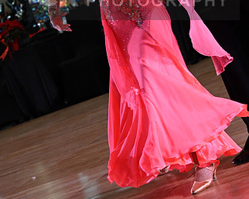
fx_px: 1296
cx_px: 133
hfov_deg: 11.0
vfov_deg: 8.7
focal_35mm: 176
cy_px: -5
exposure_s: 1/320
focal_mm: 104
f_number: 7.1
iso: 5000
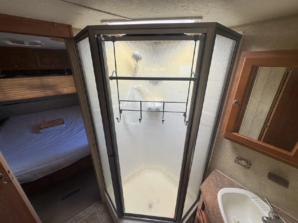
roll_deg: -0.9
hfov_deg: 102.1
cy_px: 112
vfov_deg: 85.7
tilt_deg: -20.9
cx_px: 149
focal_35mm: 14
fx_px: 121
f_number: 2.2
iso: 40
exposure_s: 1/104
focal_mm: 2.22
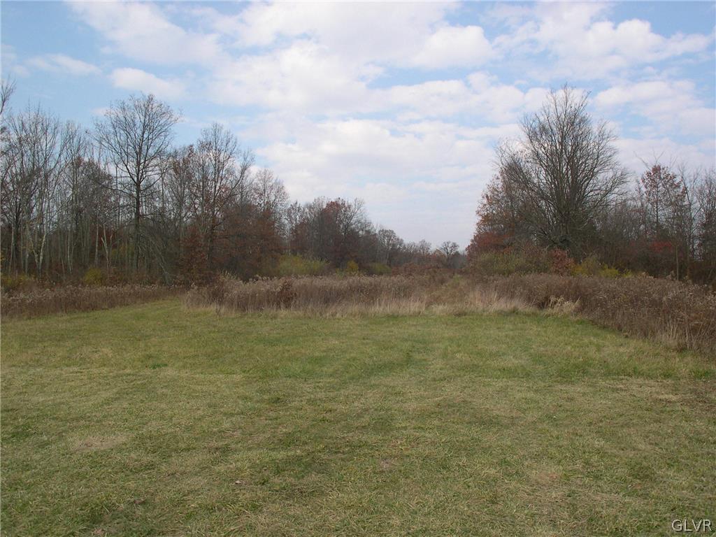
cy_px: 268
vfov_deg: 37.7
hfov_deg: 49.0
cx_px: 358
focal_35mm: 38
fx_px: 786
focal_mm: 8
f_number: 7.6
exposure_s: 1/127
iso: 100
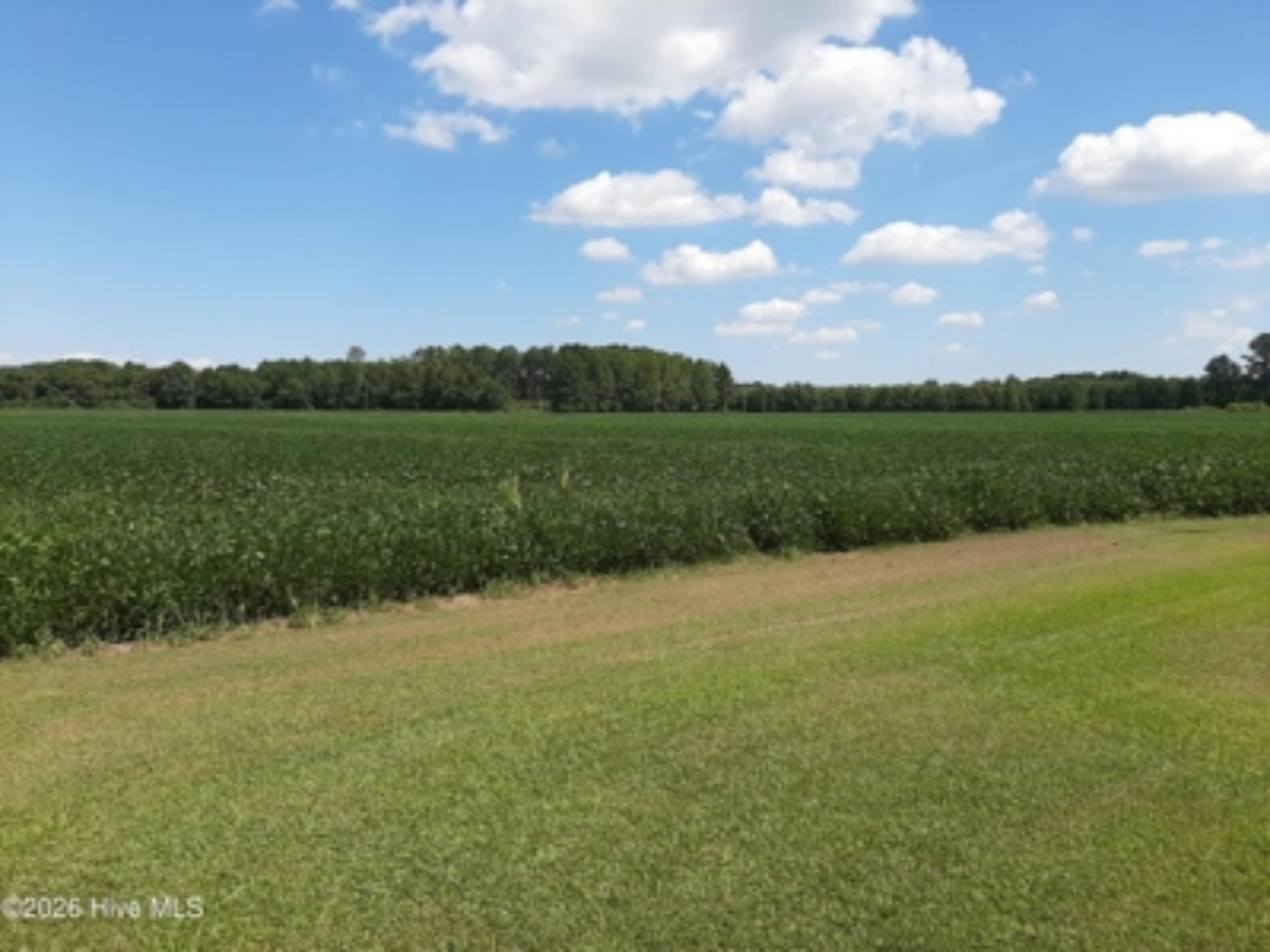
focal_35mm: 26
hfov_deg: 67.3
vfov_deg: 53.1
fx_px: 954
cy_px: 476
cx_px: 635
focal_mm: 3.93
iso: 40
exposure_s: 1/2882
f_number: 1.7
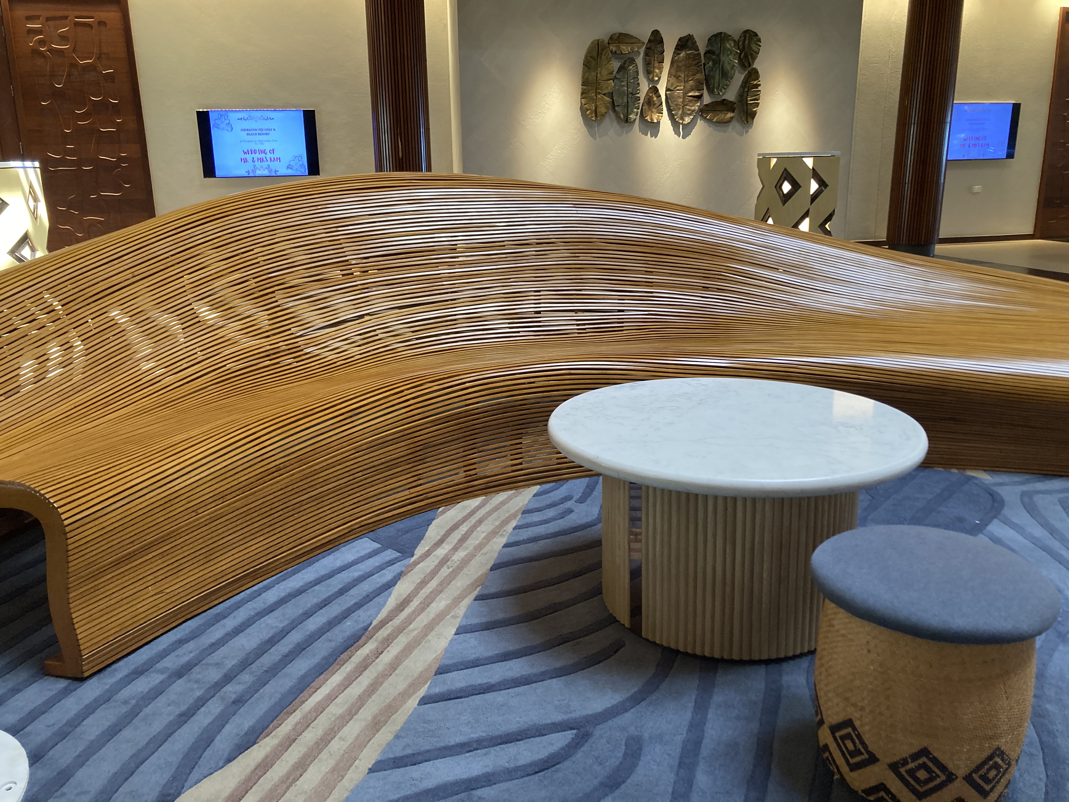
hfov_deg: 63.4
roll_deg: +0.4
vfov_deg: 49.7
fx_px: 865
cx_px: 534
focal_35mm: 28
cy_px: 401
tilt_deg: -13.4
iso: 160
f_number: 1.8
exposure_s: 1/60
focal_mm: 3.99
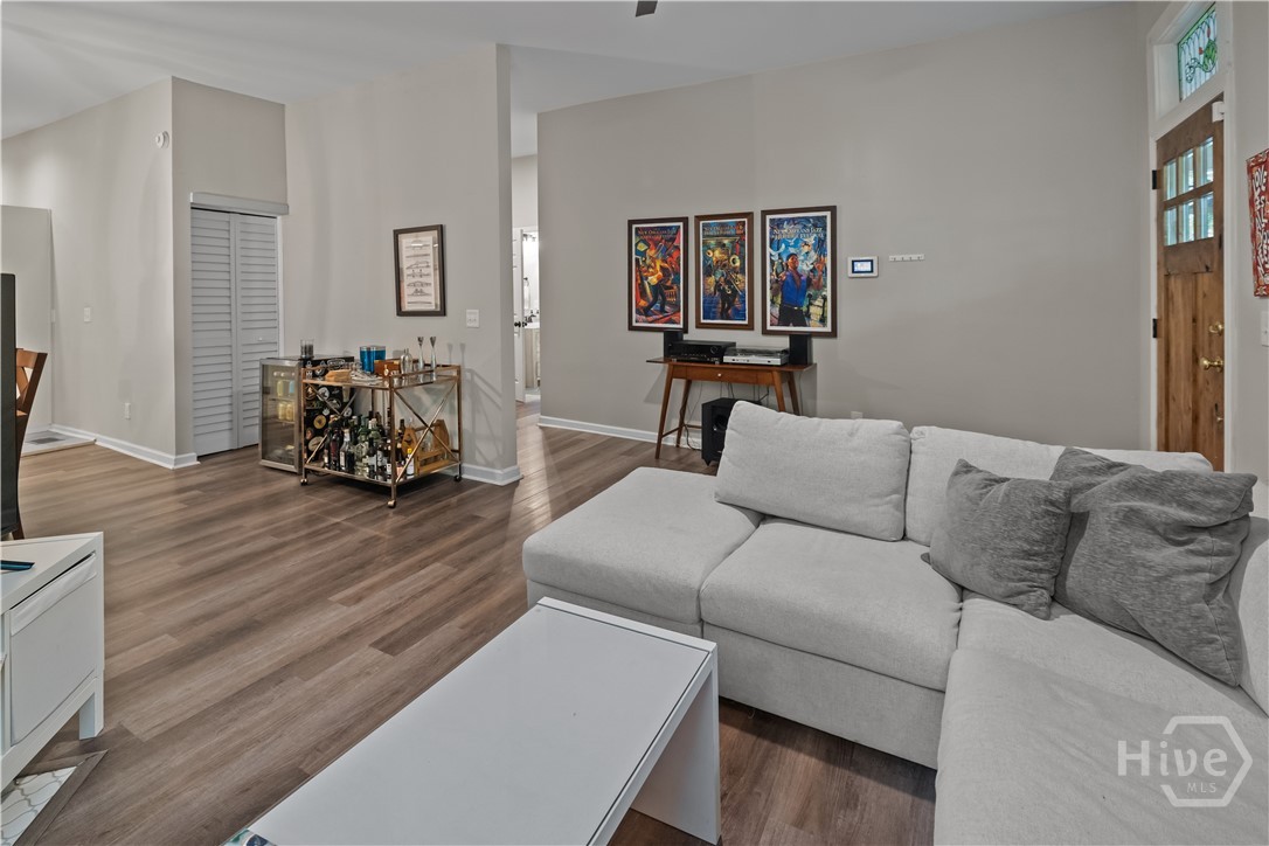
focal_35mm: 15
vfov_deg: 77.3
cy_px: 423
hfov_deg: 100.4
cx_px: 634
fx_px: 529
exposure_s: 1/30
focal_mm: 15
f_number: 6.3
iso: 8000
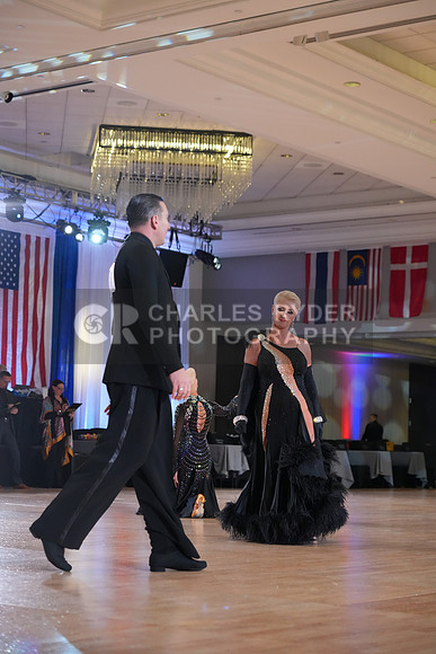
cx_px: 218
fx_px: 1289
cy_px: 327
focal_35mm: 71
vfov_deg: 28.4
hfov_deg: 19.2
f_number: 4
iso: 4000
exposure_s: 1/500
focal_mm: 71
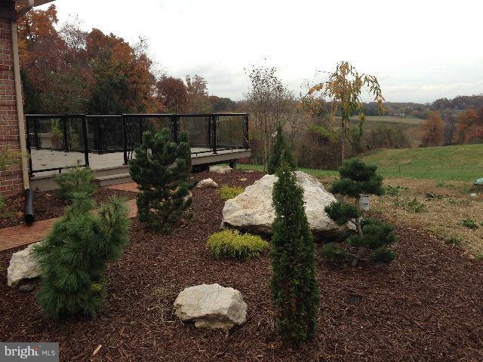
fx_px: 460
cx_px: 242
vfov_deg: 42.9
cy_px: 181
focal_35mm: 33
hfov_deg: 55.4
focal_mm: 4.12
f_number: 2.4
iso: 50
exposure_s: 1/174
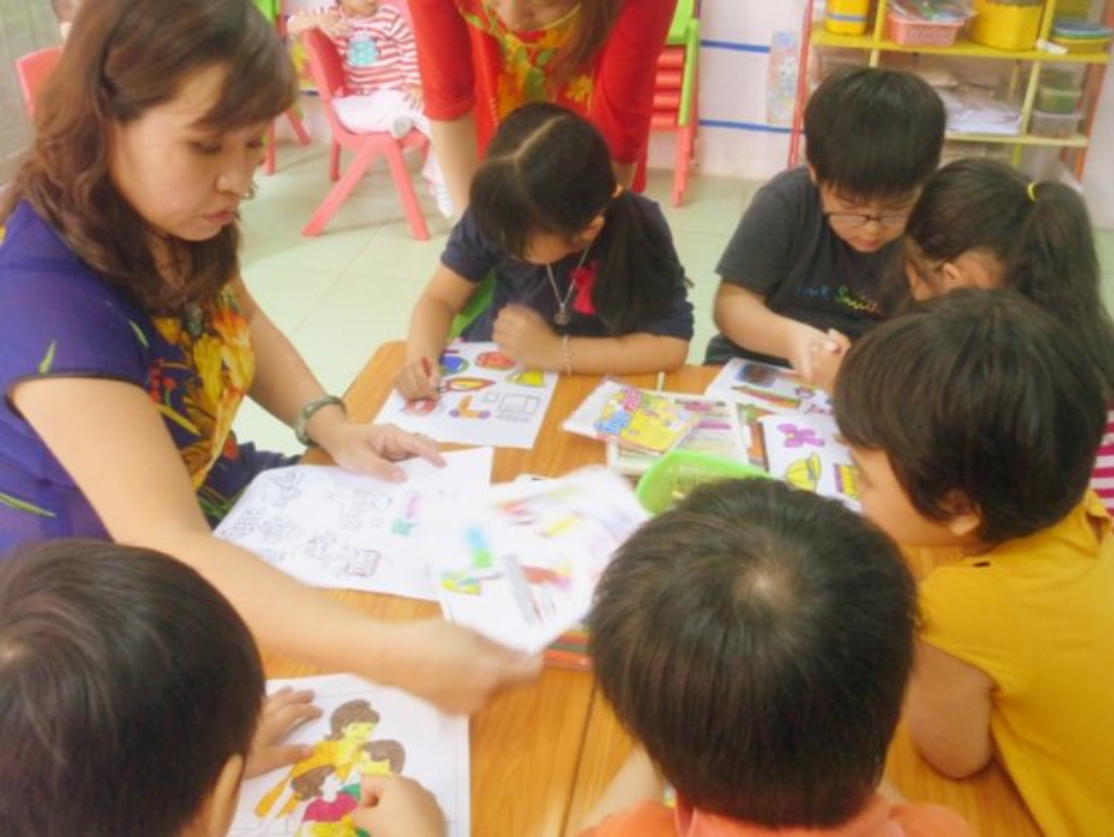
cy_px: 418
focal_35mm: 33
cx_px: 557
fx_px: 1062
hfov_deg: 55.3
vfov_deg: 43.0
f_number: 2.8
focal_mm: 5.5
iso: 320
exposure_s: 1/30
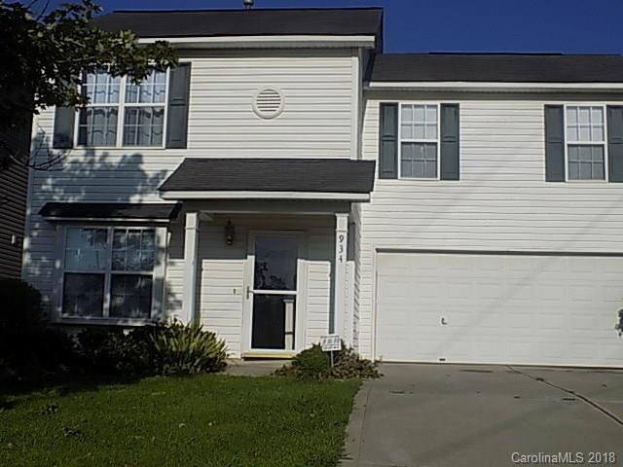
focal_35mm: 46
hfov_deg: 41.2
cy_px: 234
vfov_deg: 31.5
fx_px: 828
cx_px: 312
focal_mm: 8.1
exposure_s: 1/250
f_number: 11.8
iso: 80
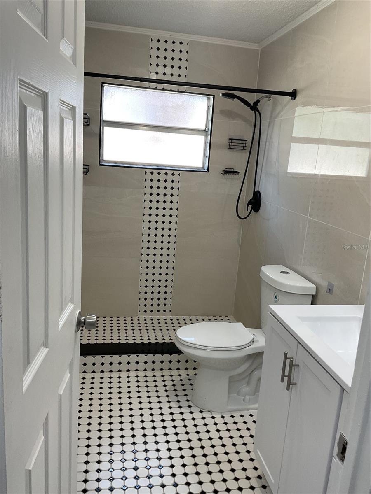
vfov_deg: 61.7
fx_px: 414
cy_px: 247
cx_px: 186
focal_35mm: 29
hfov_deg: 48.2
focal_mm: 3
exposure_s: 1/120
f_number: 1.8
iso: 40
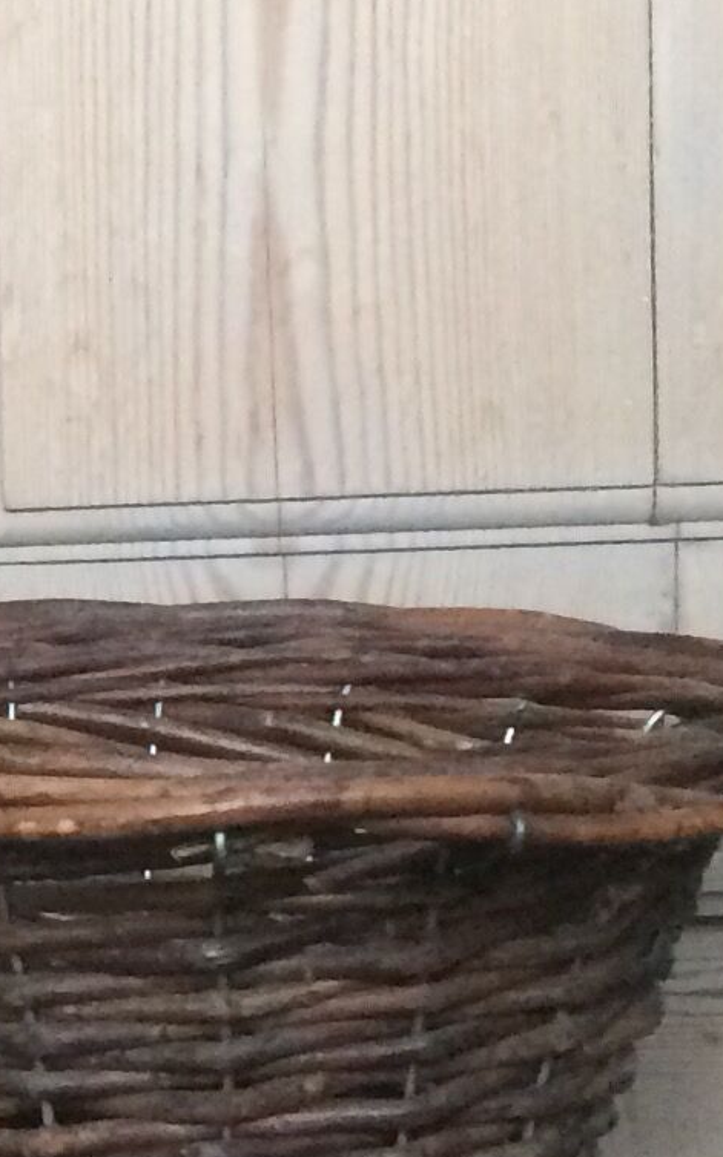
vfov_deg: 15.7
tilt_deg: -5.8
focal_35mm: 133
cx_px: -436
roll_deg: +1.2
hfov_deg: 9.5
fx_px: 4195
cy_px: 763
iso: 320
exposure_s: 1/33
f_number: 2.2
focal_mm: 4.15
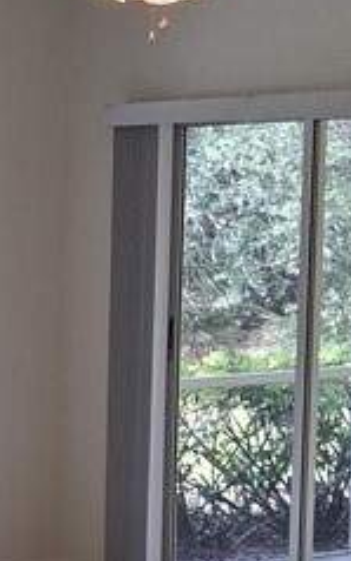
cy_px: 462
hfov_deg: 9.6
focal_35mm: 123
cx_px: -441
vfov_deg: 16.8
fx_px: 1880
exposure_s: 1/120
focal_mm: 4
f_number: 1.8
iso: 125
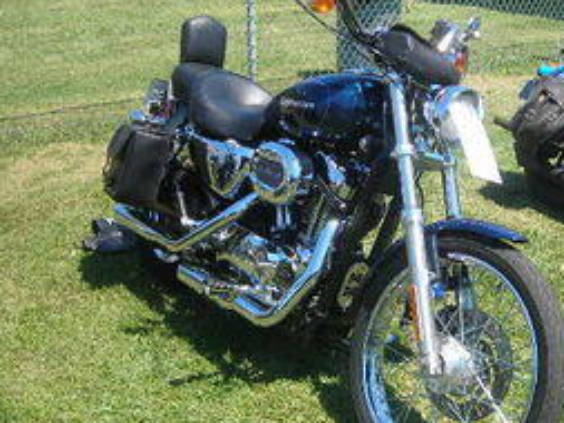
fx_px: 978
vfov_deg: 24.4
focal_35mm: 60
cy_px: 189
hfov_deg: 32.1
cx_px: 332
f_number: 3.2
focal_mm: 6.3
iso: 50
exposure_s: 1/308
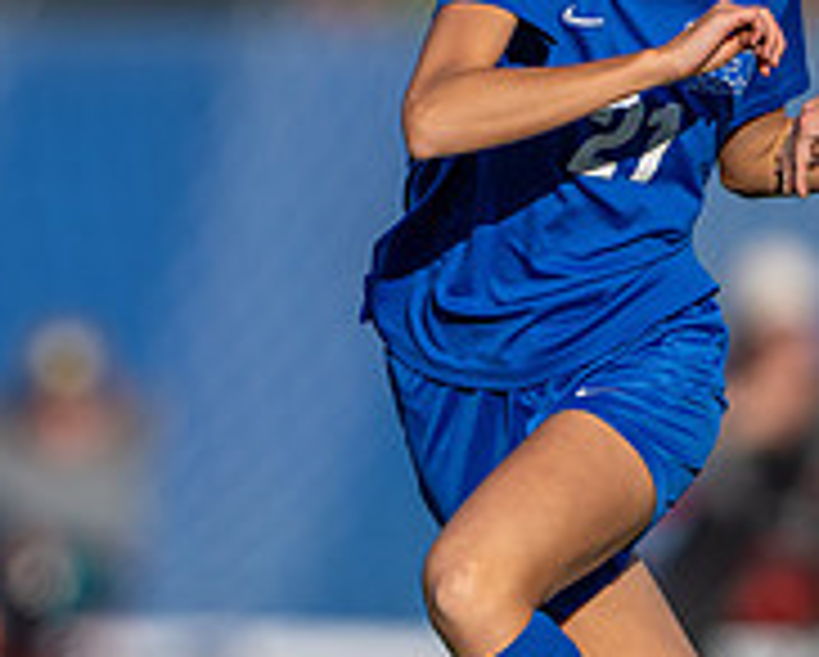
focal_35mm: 1559
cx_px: 377
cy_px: 288
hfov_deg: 1.2
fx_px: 37830
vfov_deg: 1.0
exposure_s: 1/2000
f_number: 2.8
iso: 90
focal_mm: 400
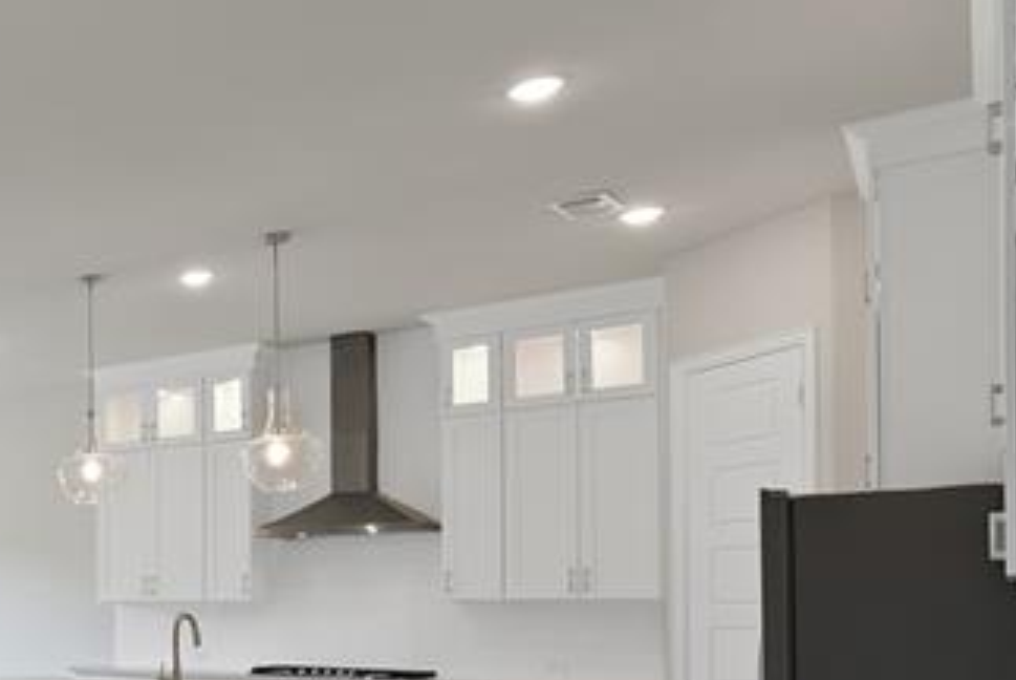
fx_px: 1073
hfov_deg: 33.7
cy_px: 598
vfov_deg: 33.5
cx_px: -352
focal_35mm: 38
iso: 640
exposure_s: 1/10
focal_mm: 12
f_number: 9
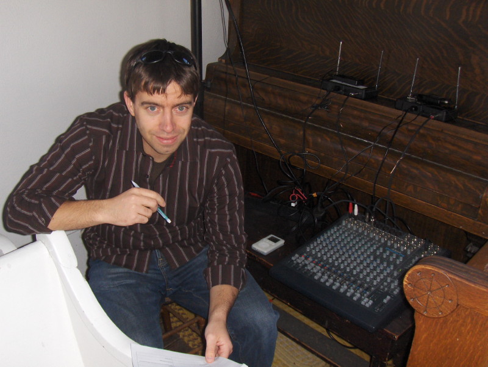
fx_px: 579
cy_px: 184
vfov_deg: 35.2
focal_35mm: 41
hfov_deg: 45.7
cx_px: 244
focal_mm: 6.5
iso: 100
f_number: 3.5
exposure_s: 1/60
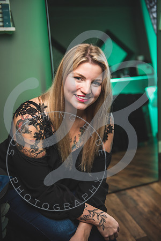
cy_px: 120
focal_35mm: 45
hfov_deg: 29.9
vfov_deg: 43.6
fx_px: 302
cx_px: 80
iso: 200
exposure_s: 1/200
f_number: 2.8
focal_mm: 45
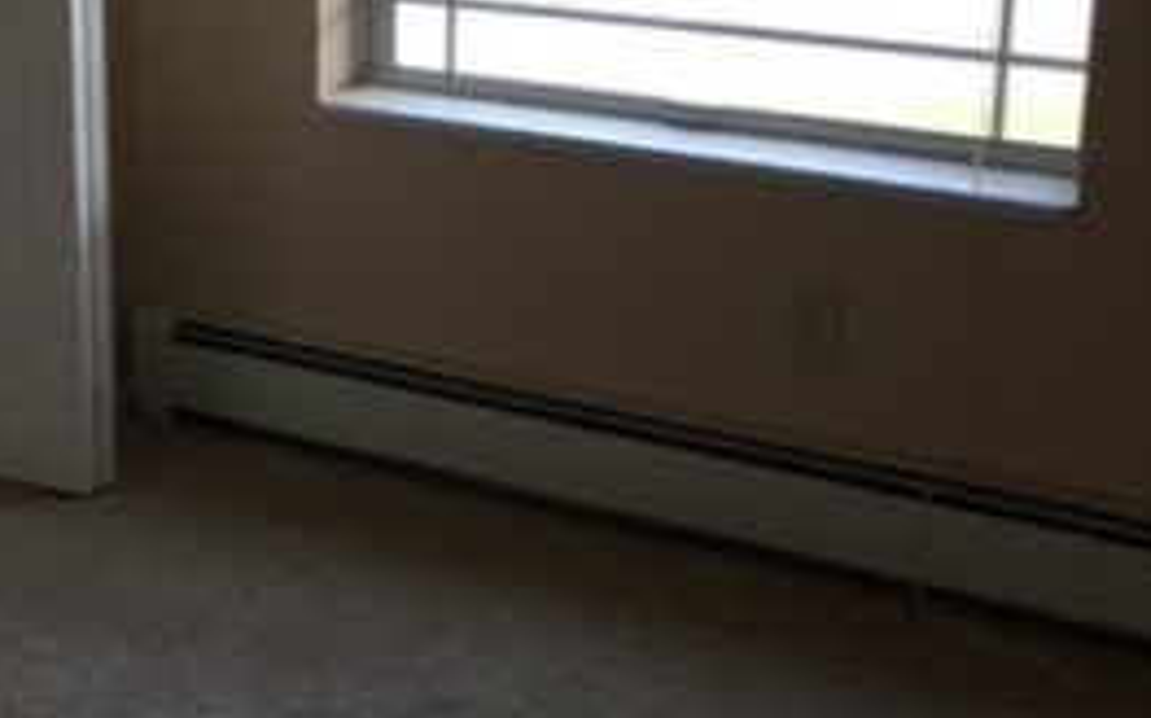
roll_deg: +1.7
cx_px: 101
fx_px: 2445
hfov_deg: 25.6
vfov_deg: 16.7
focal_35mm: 78
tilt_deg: -15.7
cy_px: 296
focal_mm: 4.15
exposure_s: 1/30
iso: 32
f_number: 2.2
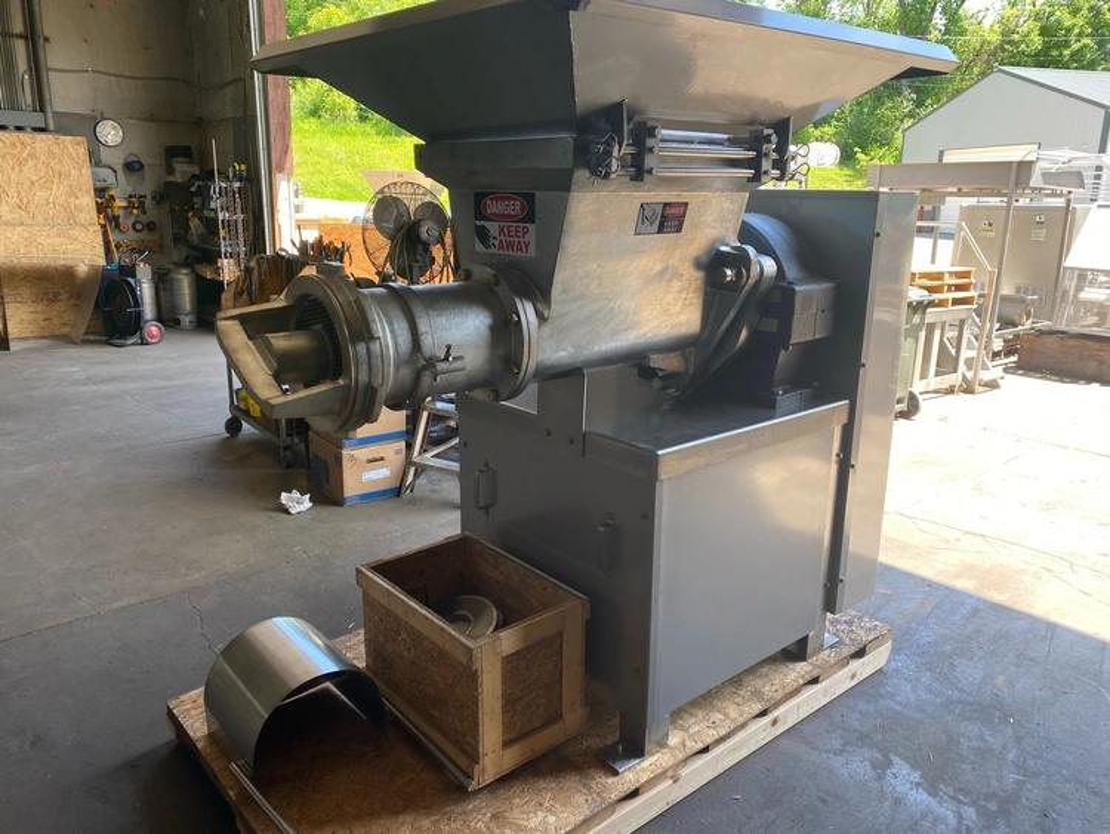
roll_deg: -0.3
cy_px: 417
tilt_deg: -13.7
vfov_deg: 53.1
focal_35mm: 26
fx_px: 834
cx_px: 555
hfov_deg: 67.3
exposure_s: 1/122
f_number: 1.8
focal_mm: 4.25
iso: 32
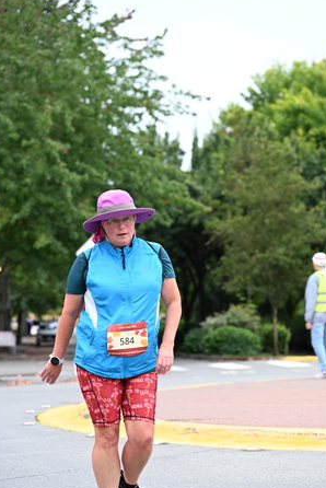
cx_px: 190
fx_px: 1437
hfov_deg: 12.9
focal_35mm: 106
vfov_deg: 19.2
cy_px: 288
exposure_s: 1/500
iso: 1600
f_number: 4
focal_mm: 86
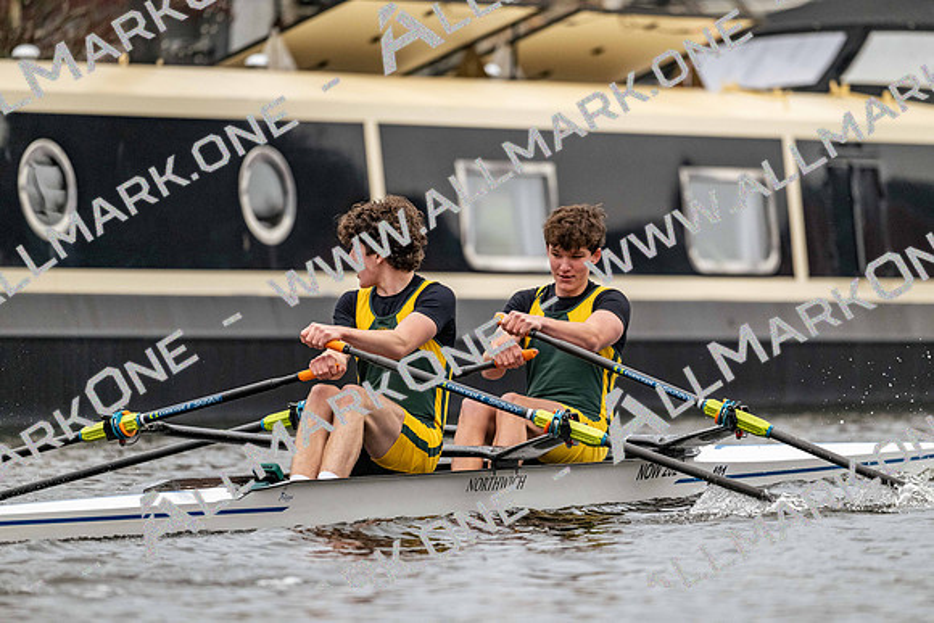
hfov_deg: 5.2
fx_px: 10380
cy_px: 312
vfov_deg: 3.4
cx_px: 467
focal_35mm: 400
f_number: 4.5
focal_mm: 400
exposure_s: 1/2000
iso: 3200
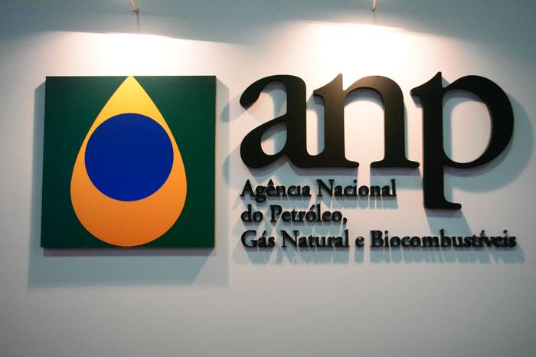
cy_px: 178
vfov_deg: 31.9
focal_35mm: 42
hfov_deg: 46.4
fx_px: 625
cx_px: 268
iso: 6400
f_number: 4.5
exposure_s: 1/500
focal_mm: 28
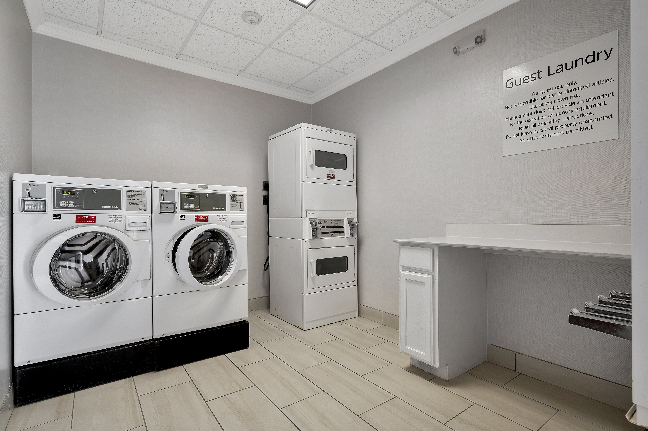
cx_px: 324
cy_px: 216
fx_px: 315
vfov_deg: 68.8
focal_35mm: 18
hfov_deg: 91.6
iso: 320
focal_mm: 17.5
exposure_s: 1/5
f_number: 8
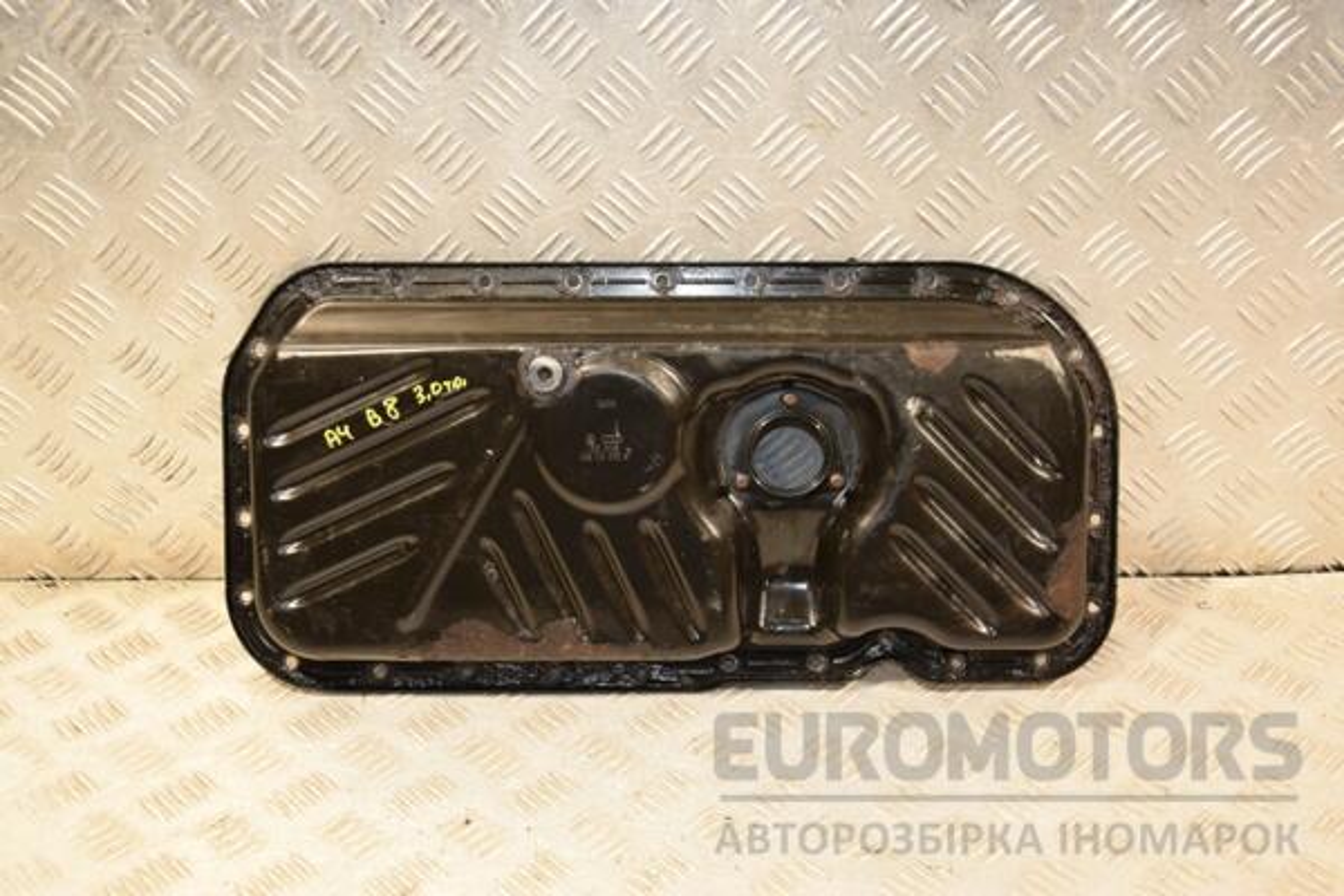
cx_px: 672
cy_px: 448
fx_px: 1792
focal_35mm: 48
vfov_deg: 28.1
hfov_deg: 41.1
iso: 800
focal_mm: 32
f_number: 5
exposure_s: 1/125
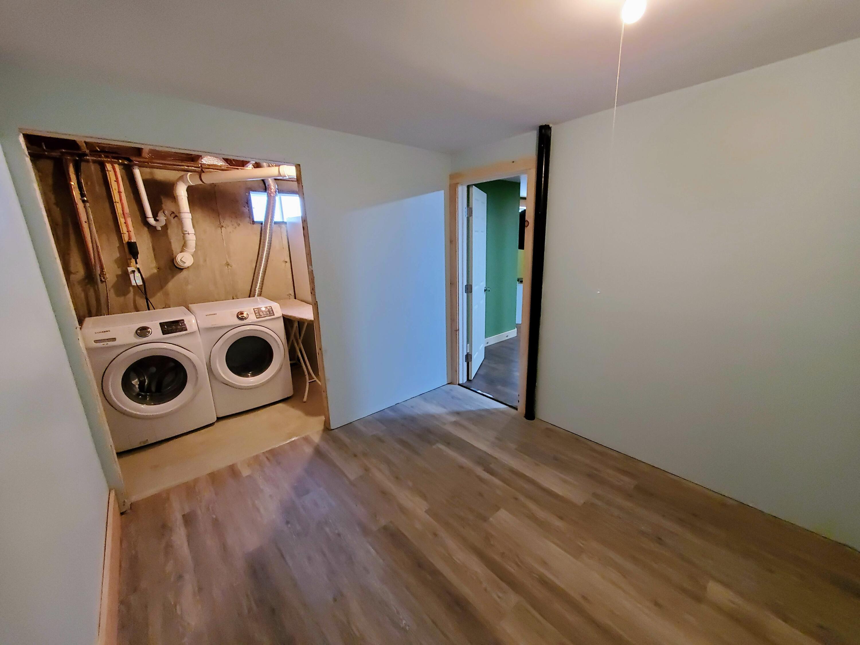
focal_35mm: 13
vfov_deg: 89.9
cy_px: 322
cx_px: 430
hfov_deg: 106.2
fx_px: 323
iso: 800
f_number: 2.2
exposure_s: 1/29
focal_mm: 1.8
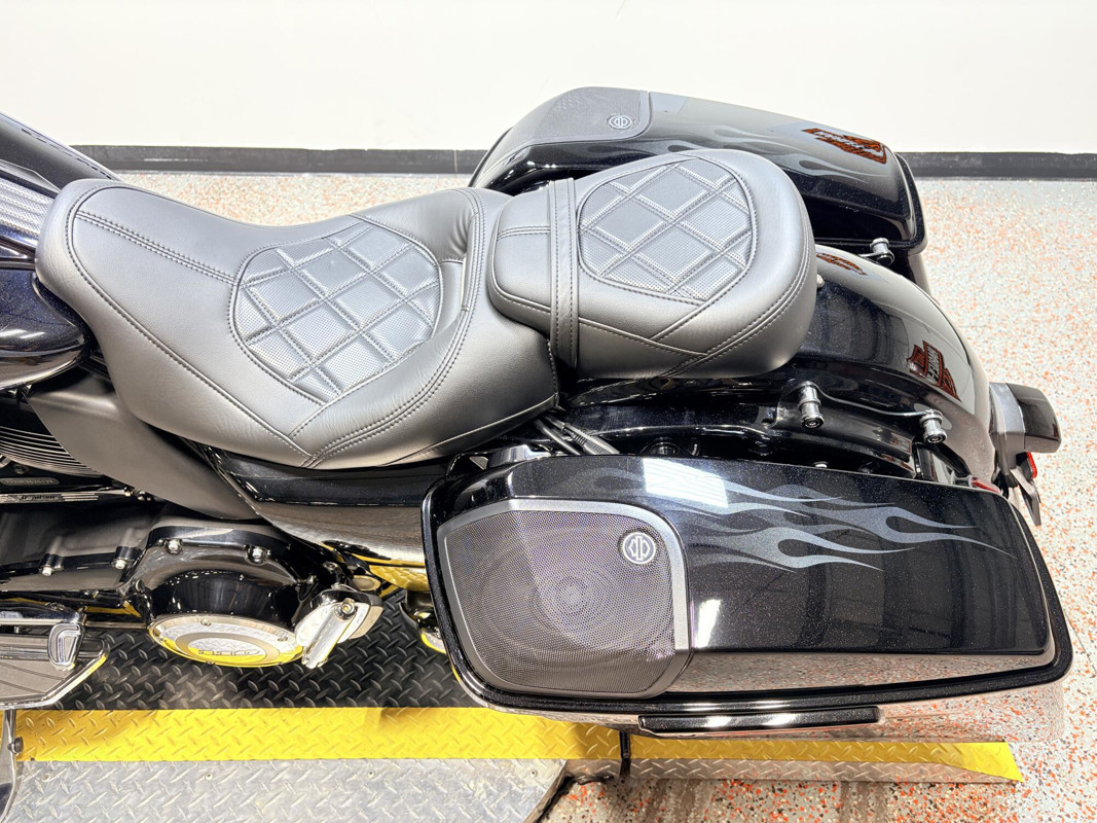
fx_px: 824
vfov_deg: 53.1
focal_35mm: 26
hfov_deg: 67.3
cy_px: 412
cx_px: 548
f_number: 1.6
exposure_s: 1/60
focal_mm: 5.96
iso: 80
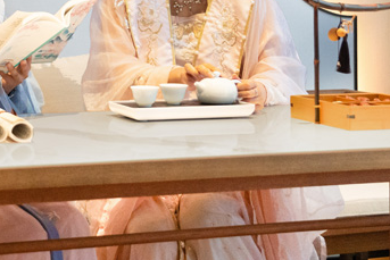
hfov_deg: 20.1
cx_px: 26
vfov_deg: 13.5
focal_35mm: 99
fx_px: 1073
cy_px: -38
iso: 3200
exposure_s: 1/200
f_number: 4
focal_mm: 34
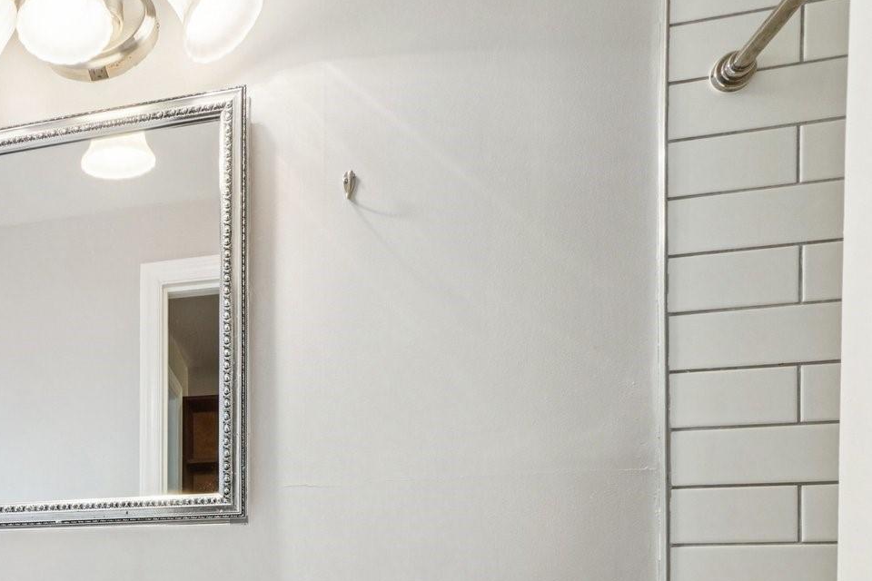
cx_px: 52
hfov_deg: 50.4
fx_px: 775
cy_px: 601
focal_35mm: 32
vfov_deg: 36.3
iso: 400
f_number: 8
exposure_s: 1/20
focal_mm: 10
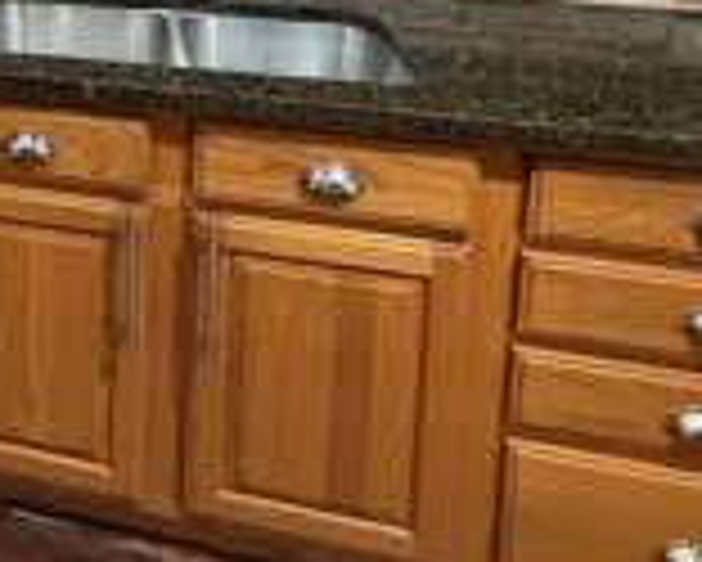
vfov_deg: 29.0
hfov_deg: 35.3
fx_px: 873
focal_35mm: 42
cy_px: -171
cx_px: -126
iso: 500
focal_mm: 2.22
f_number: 2.2
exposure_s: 1/60
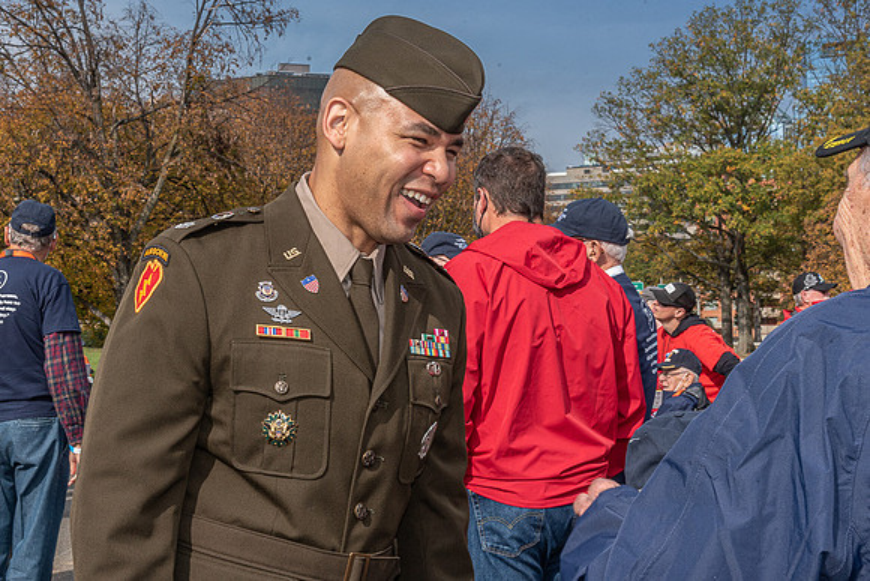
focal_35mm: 57
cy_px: 239
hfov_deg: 35.2
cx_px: 358
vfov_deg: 24.0
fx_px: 1366
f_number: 18
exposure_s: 1/250
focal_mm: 48
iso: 500
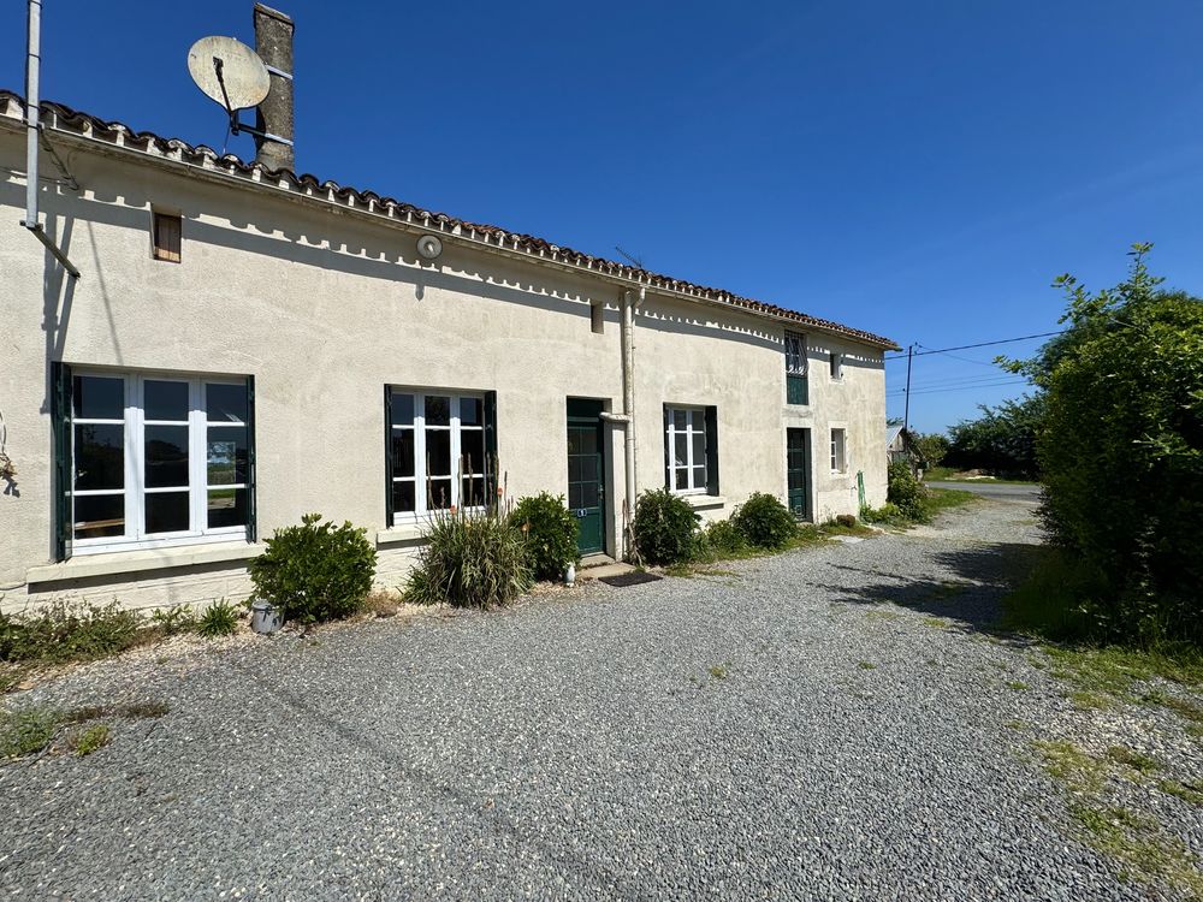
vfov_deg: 85.7
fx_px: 487
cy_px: 451
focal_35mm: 14
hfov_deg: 102.1
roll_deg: +2.0
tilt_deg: +1.4
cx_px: 602
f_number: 2.2
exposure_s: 1/3906
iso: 40
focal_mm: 2.22
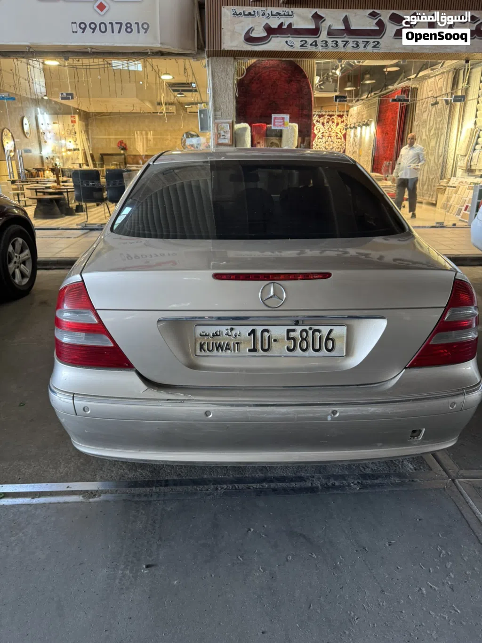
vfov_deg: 71.6
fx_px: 446
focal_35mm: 24
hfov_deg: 56.8
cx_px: 241
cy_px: 322
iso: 160
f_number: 1.78
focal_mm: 6.76
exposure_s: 1/50
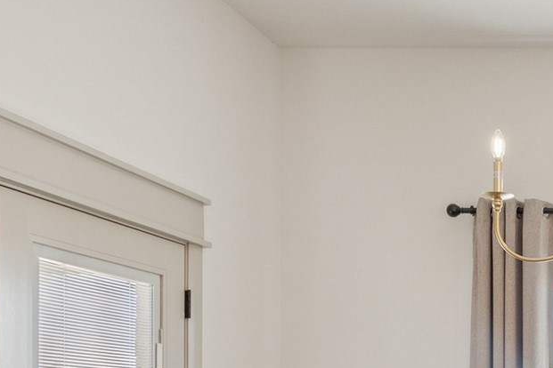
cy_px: 428
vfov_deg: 21.1
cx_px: 714
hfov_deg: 27.8
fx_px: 926
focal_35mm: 60
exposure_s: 1/160
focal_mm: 18.4
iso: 800
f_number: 8
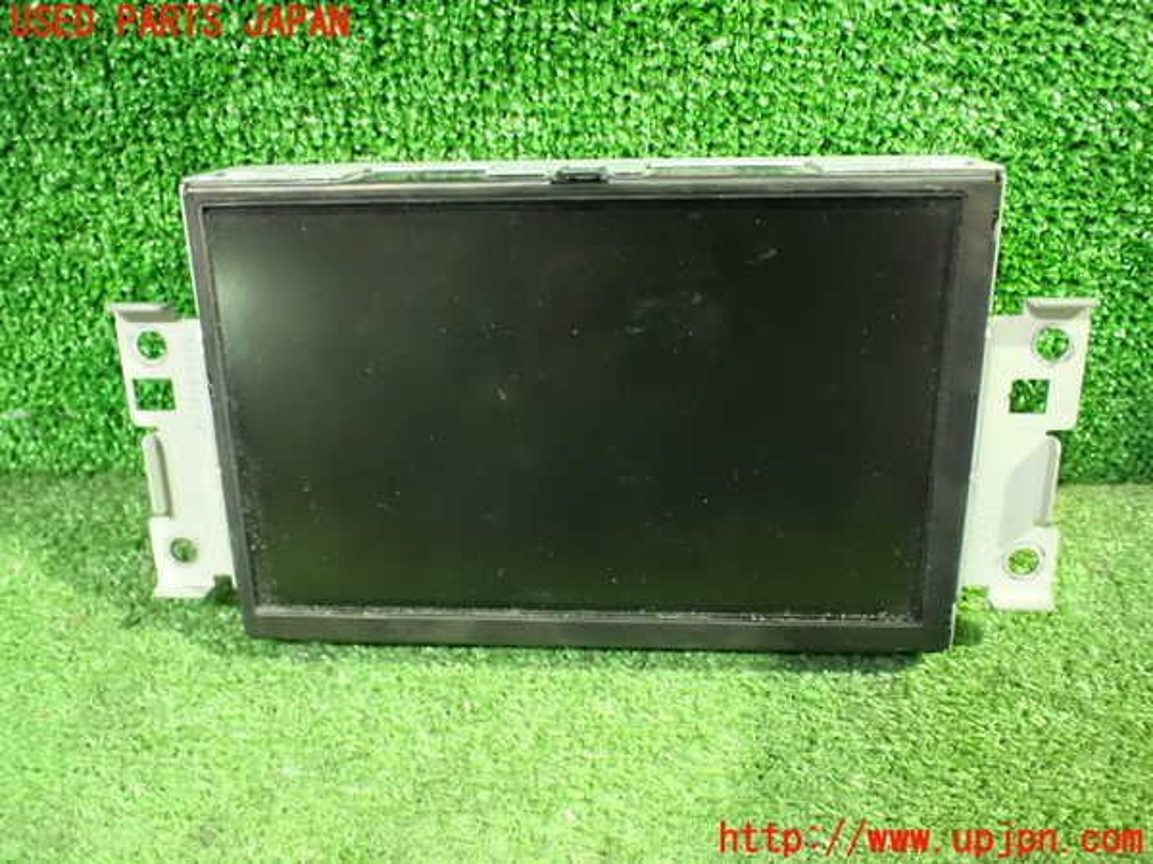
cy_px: 432
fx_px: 999
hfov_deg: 60.0
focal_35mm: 30
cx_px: 576
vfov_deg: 46.8
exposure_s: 1/25
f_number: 2.3
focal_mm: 5.4
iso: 1600
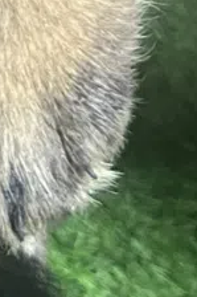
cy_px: -434
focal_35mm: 165
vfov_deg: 10.6
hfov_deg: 7.8
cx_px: -260
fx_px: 1356
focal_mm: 5.7
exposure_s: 1/50
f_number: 1.5
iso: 500
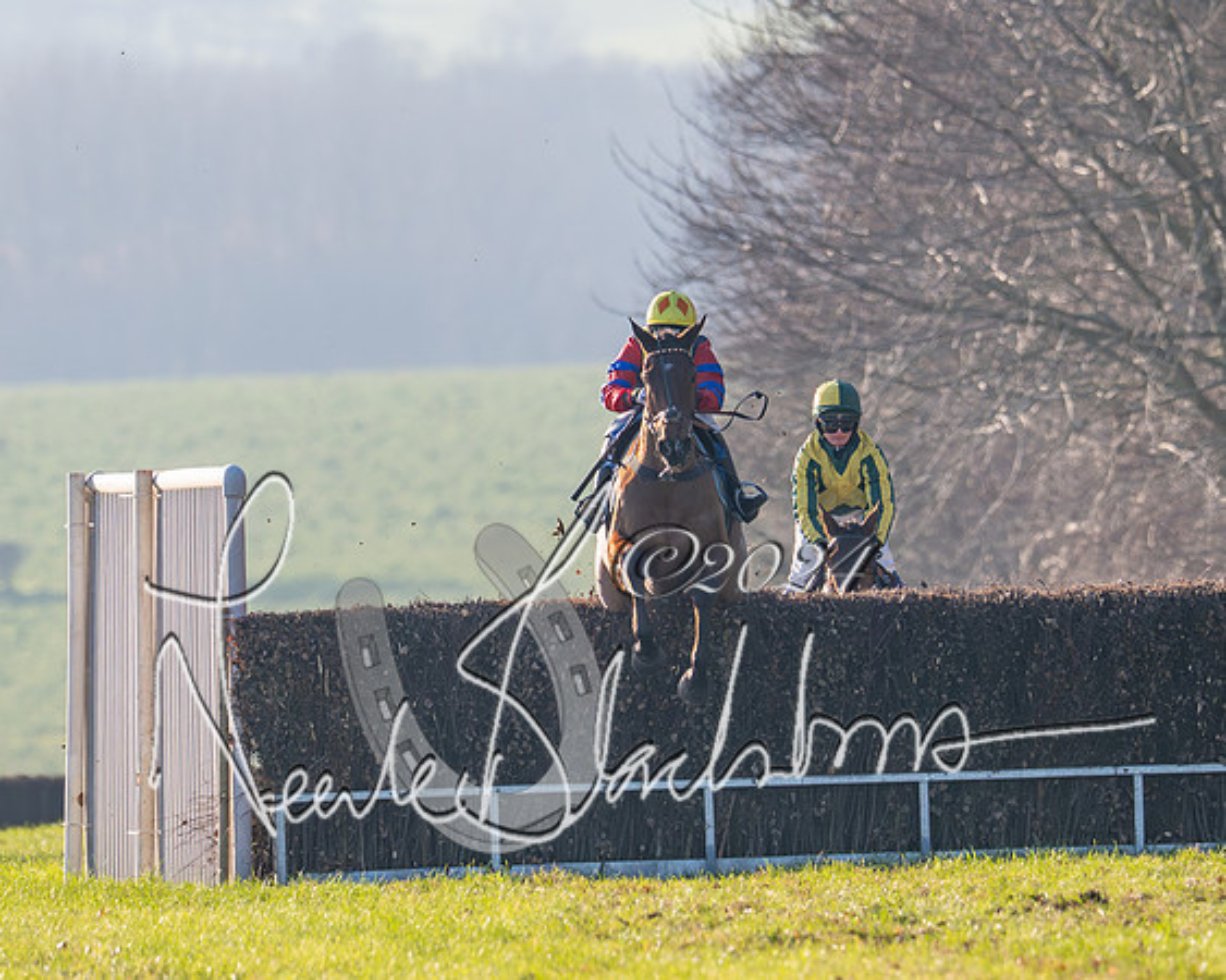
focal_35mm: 939
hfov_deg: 2.1
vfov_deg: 1.6
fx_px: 34075
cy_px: 470
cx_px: 634
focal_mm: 400
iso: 400
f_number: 5
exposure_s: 1/2000
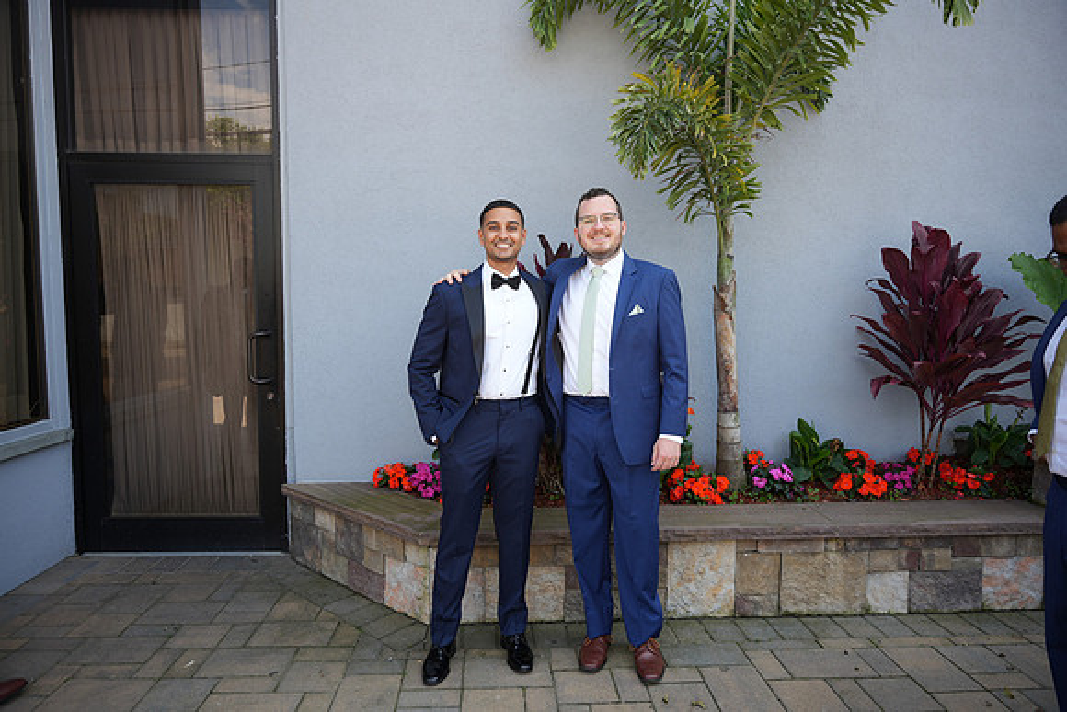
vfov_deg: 53.2
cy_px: 356
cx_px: 534
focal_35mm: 24
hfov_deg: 73.7
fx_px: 711
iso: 125
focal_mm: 24
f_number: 2.8
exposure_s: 1/320
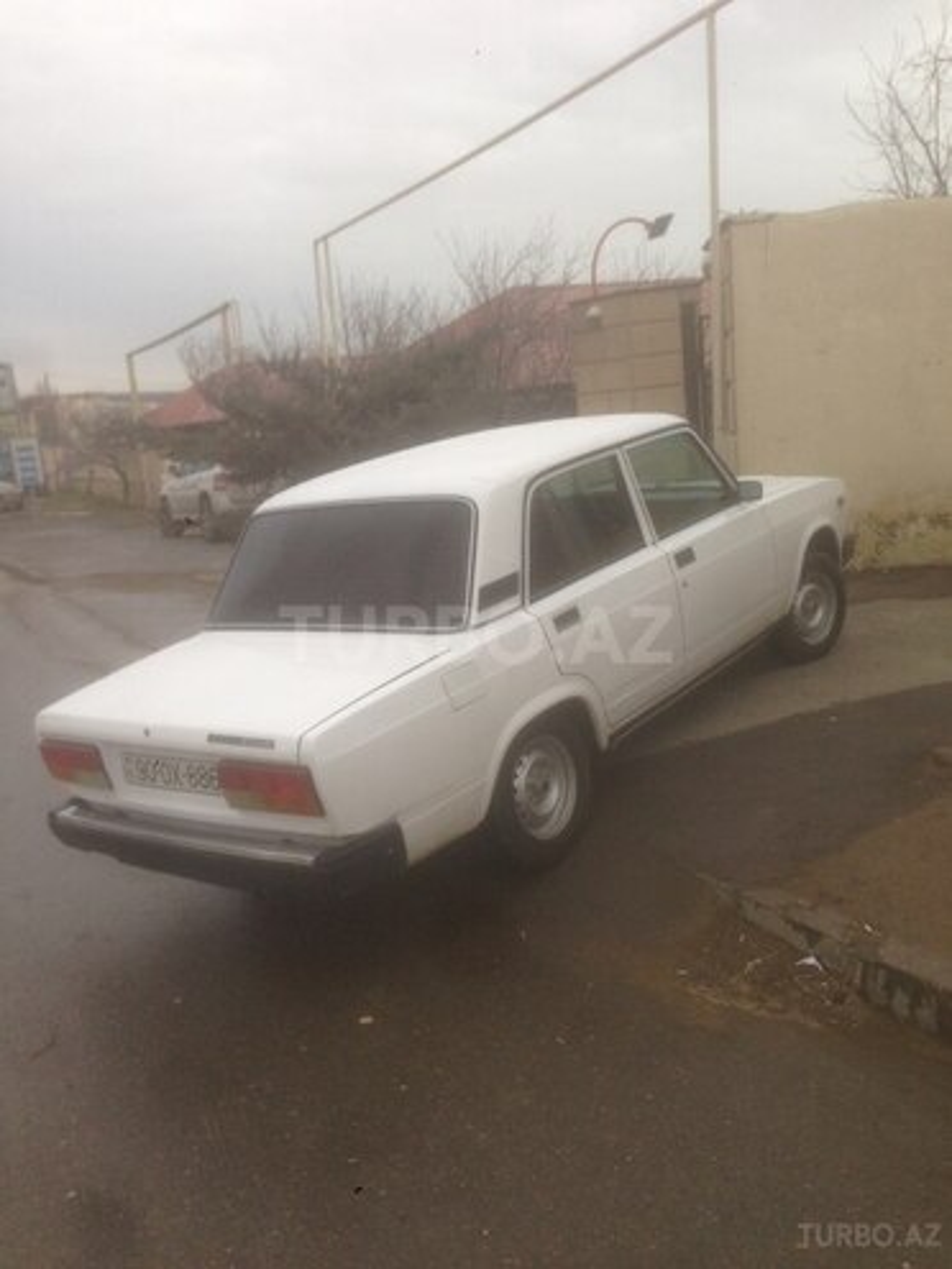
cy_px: 634
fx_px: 1210
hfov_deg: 42.9
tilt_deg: -10.8
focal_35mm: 33
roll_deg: +3.8
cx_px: 476
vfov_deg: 55.4
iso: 50
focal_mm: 4.12
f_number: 2.4
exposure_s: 1/120
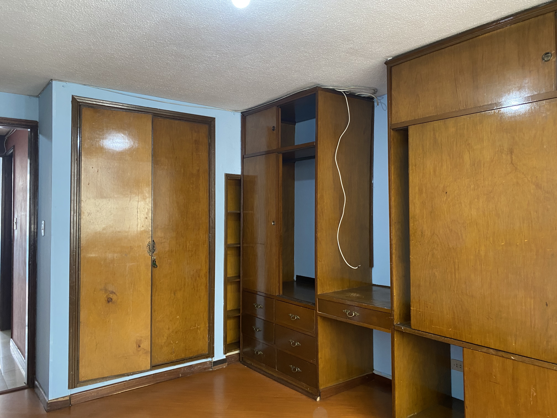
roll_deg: +1.2
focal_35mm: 26
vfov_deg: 53.1
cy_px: 209
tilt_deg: +2.1
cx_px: 278
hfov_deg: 67.3
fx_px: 418
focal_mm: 4.25
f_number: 1.8
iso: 250
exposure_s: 1/60
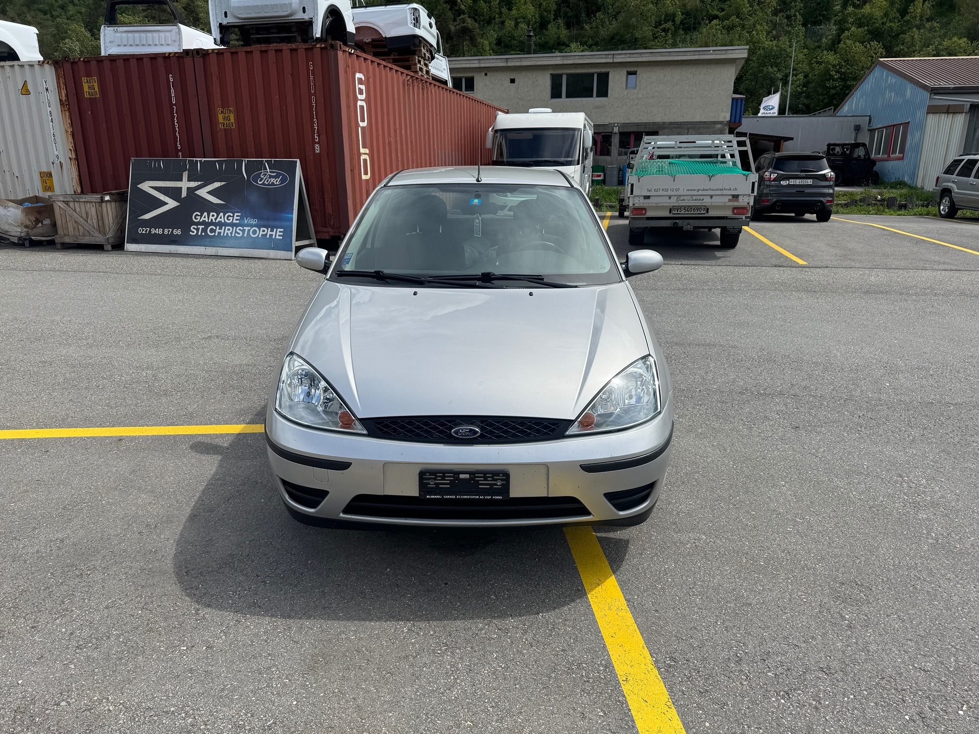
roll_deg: +1.4
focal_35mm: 24
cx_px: 490
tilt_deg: -13.1
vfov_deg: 56.8
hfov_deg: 71.6
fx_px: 679
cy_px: 367
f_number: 1.78
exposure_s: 1/4950
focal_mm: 6.76
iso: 80
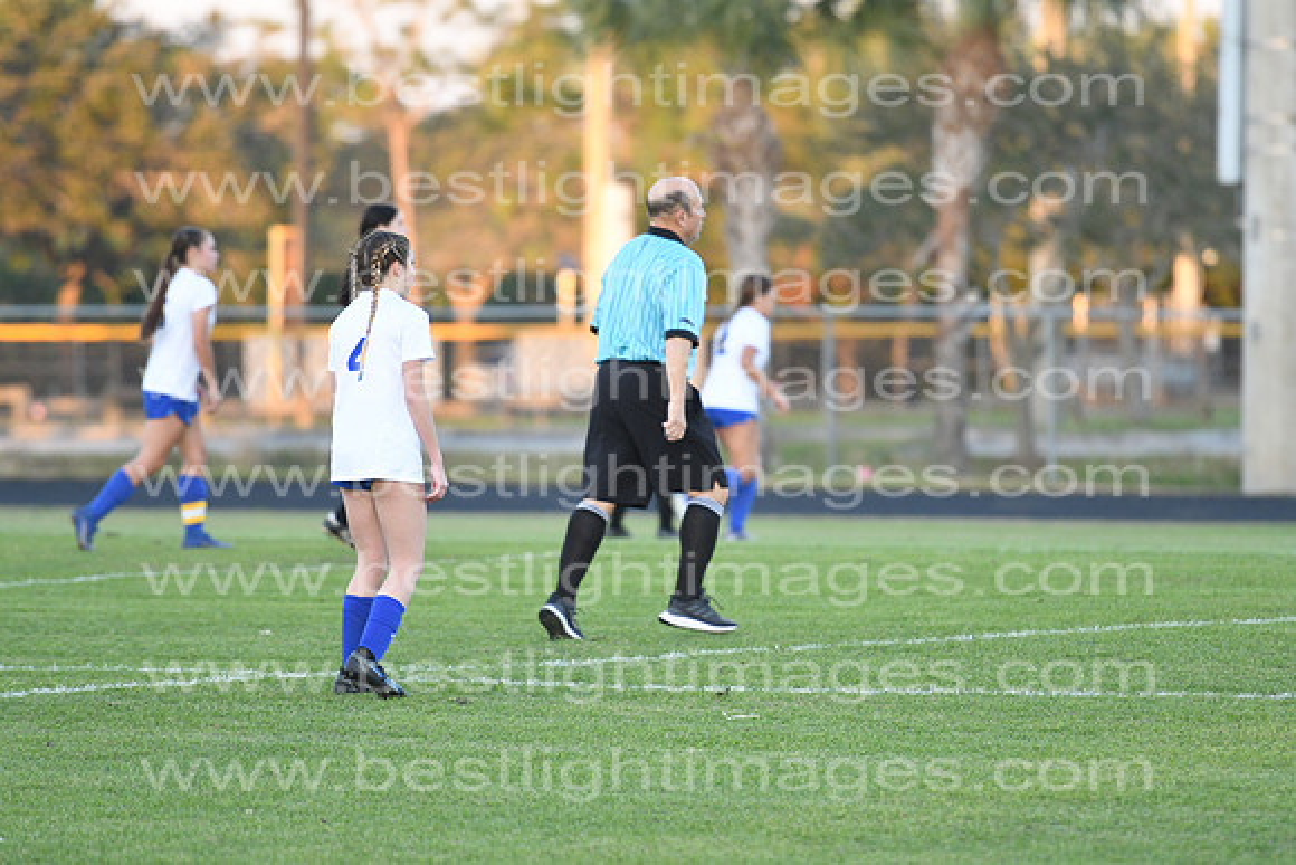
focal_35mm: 300
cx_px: 648
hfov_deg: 6.9
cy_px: 432
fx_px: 10802
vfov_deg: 4.6
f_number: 2.8
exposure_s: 1/800
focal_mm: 200
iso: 900
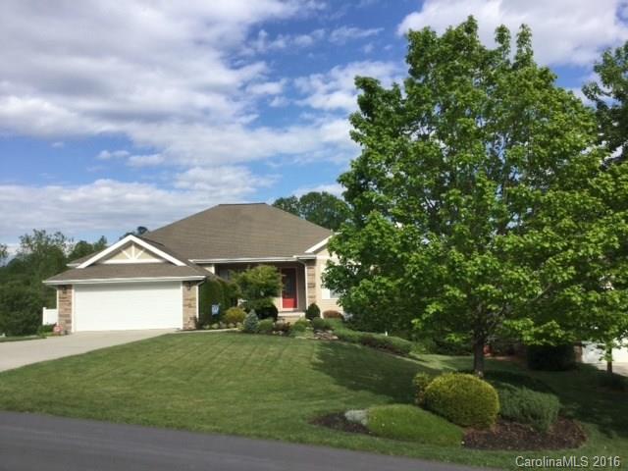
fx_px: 562
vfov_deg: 45.4
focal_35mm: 31
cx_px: 314
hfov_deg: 58.4
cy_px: 236
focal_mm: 3.3
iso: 25
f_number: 2.4
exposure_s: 1/1217
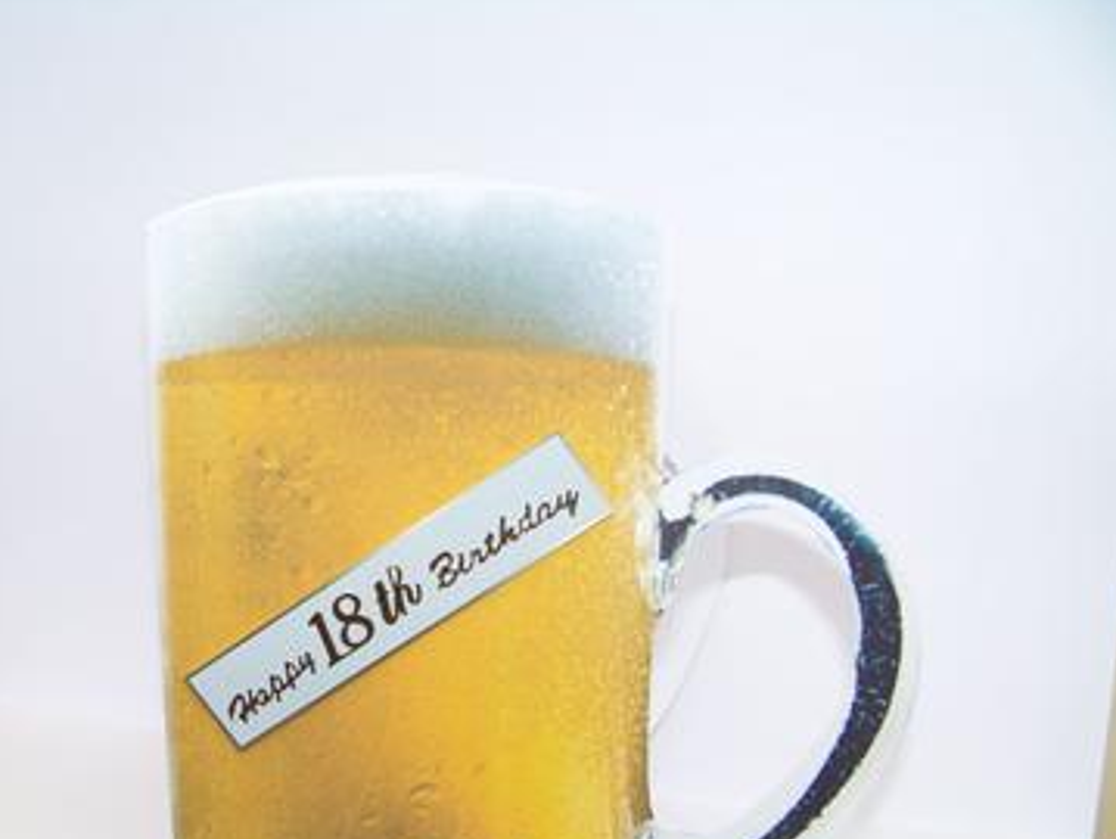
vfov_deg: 32.1
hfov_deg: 41.8
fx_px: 1452
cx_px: 437
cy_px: 513
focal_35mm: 45
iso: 68
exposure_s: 1/160
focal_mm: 5.85
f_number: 2.8
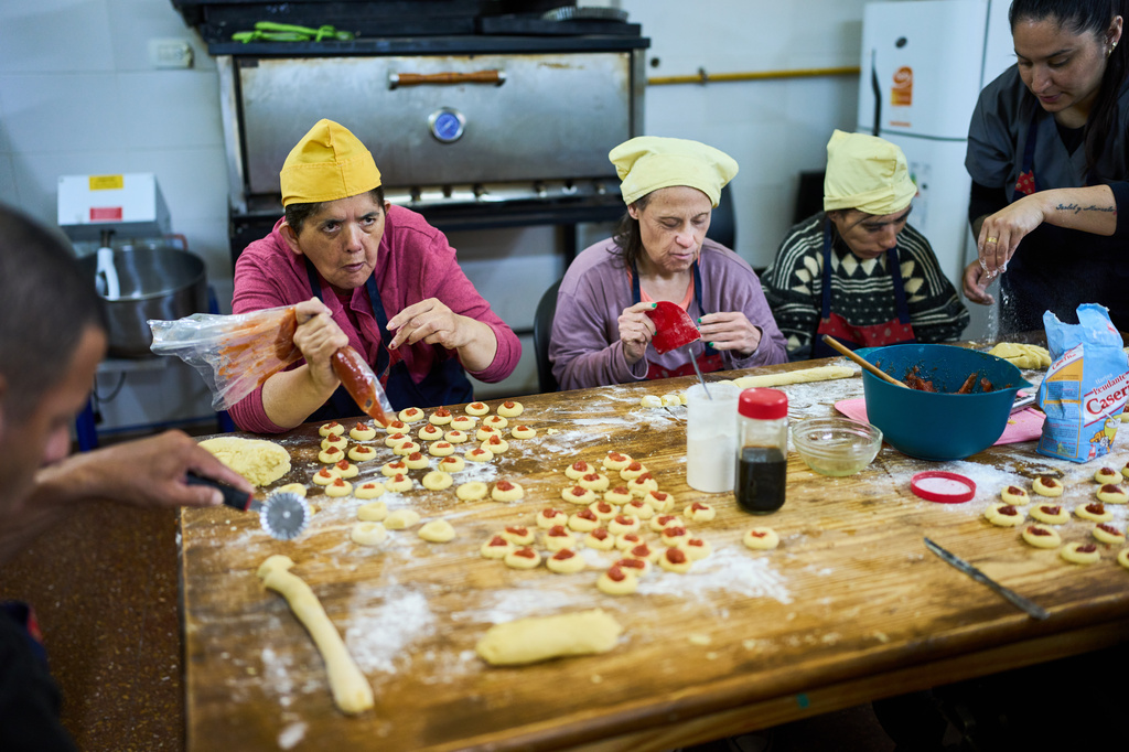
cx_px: 564
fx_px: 1097
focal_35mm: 35
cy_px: 376
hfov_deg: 54.4
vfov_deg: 37.8
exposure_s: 1/250
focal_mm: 35
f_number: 1.6
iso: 1250
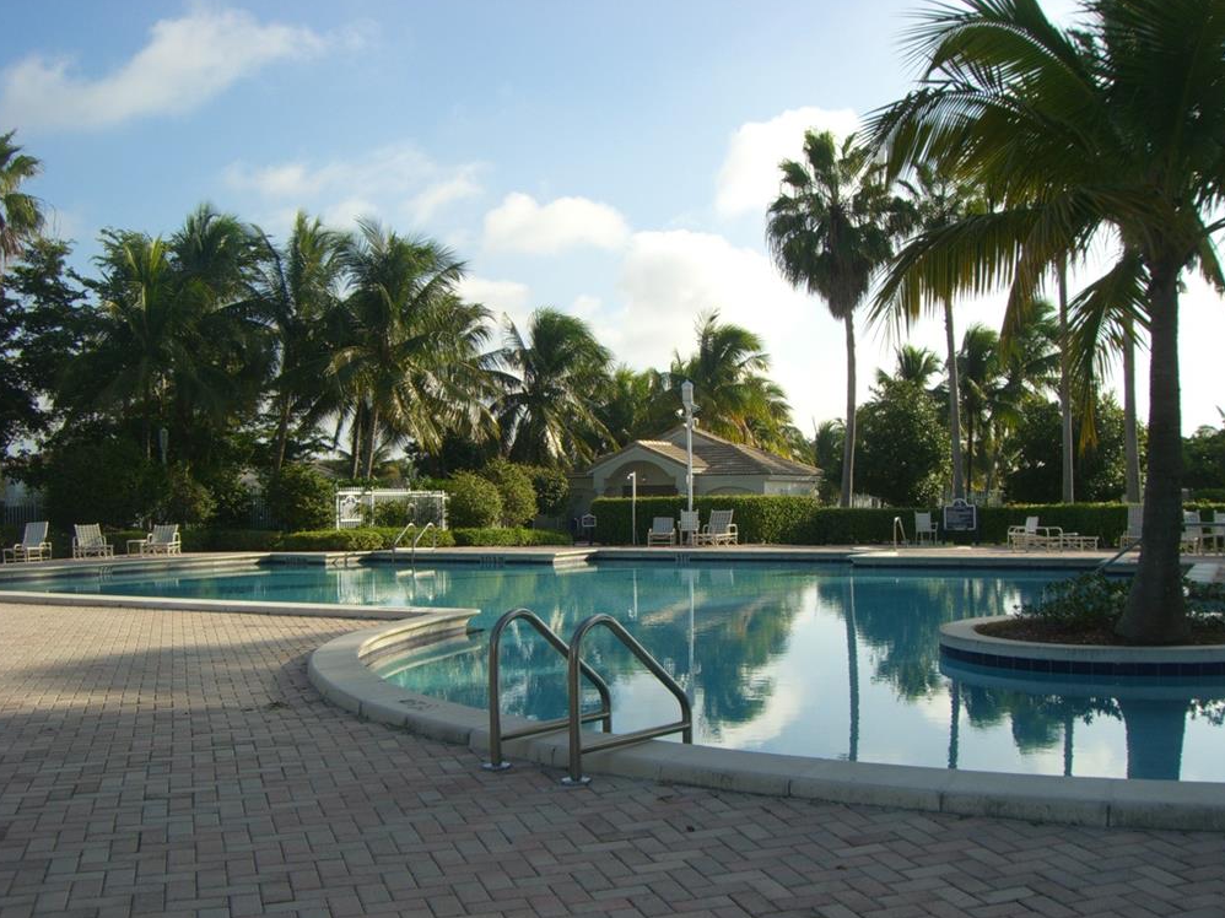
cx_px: 614
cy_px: 459
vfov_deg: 36.8
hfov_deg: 47.9
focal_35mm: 39
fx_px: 1380
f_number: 4.3
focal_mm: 6.2
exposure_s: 1/500
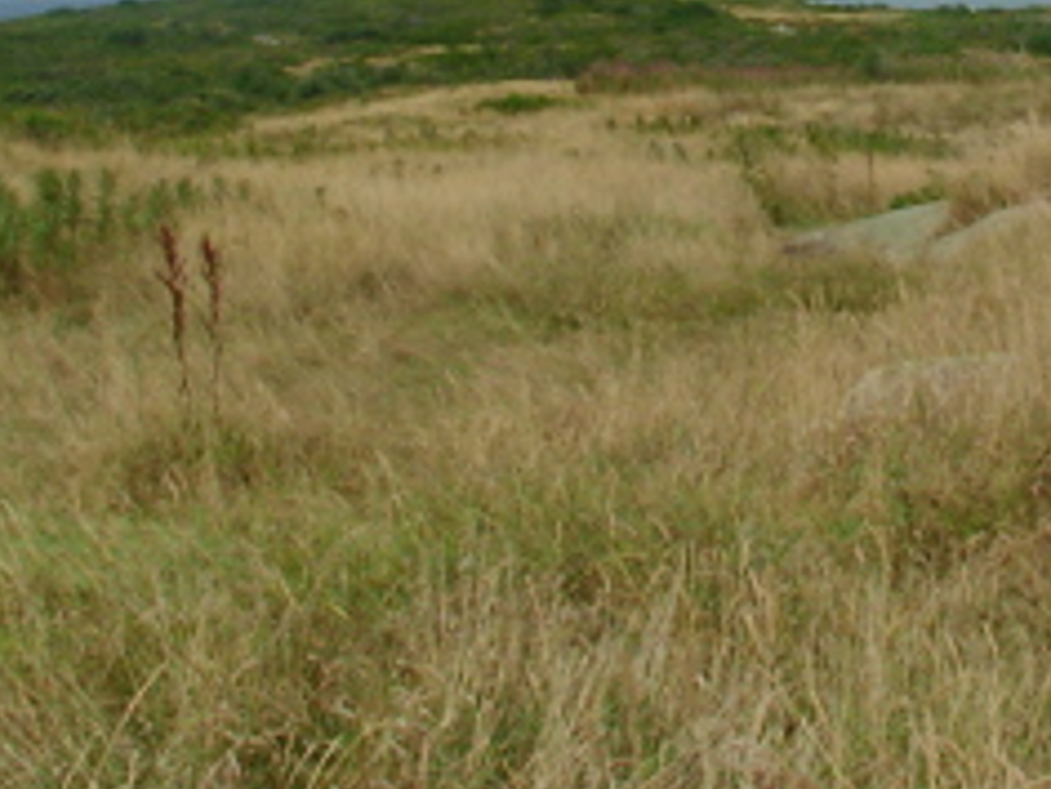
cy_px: -107
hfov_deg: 18.9
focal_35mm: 103
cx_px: 864
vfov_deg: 14.0
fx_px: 3127
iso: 50
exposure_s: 1/314
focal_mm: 5.8
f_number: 8
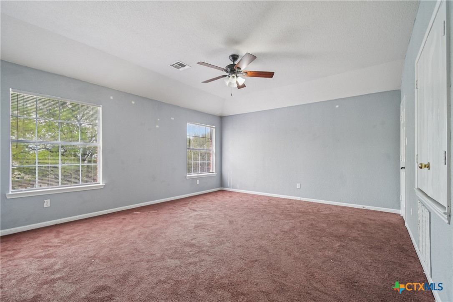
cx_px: 226
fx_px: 189
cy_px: 151
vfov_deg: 77.3
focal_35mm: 15
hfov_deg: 100.4
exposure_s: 1/10
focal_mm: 10
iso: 400
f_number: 8
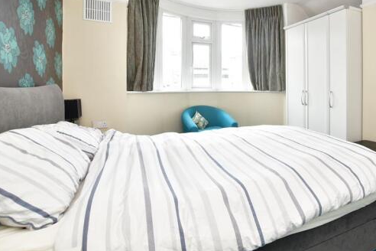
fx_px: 209
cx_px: 248
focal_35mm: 20
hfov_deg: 81.4
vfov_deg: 60.8
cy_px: 89
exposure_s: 1/8
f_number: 8
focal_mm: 10
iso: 200
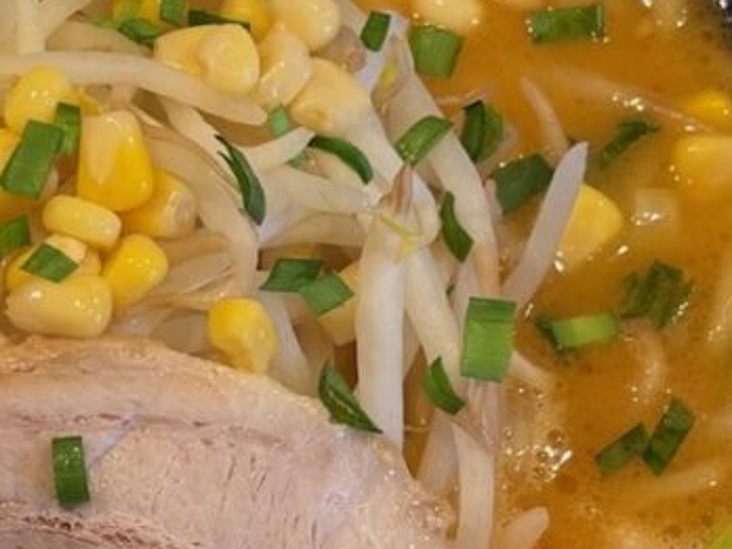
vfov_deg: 9.7
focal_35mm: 153
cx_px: 65
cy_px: 309
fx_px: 3235
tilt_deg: -62.1
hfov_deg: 12.8
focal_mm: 5.96
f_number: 1.6
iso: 40
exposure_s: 1/50
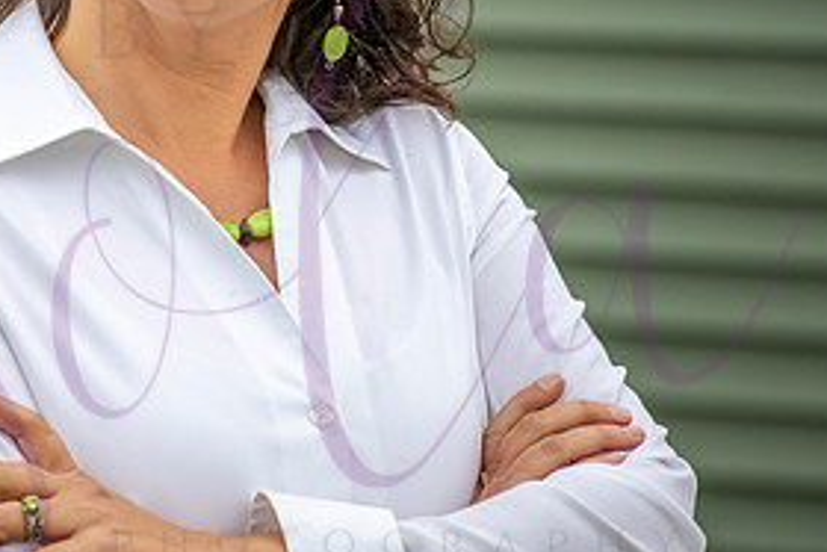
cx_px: 216
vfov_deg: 3.9
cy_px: 22
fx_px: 8090
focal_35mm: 352
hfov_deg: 5.8
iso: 1000
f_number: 8
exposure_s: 1/500
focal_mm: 170
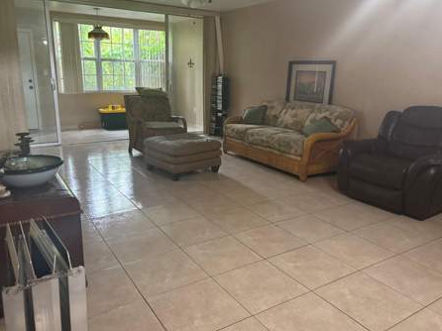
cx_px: 220
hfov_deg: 63.5
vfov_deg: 49.7
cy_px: 162
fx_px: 357
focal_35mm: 28
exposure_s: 1/60
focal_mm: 5.96
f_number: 1.6
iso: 500
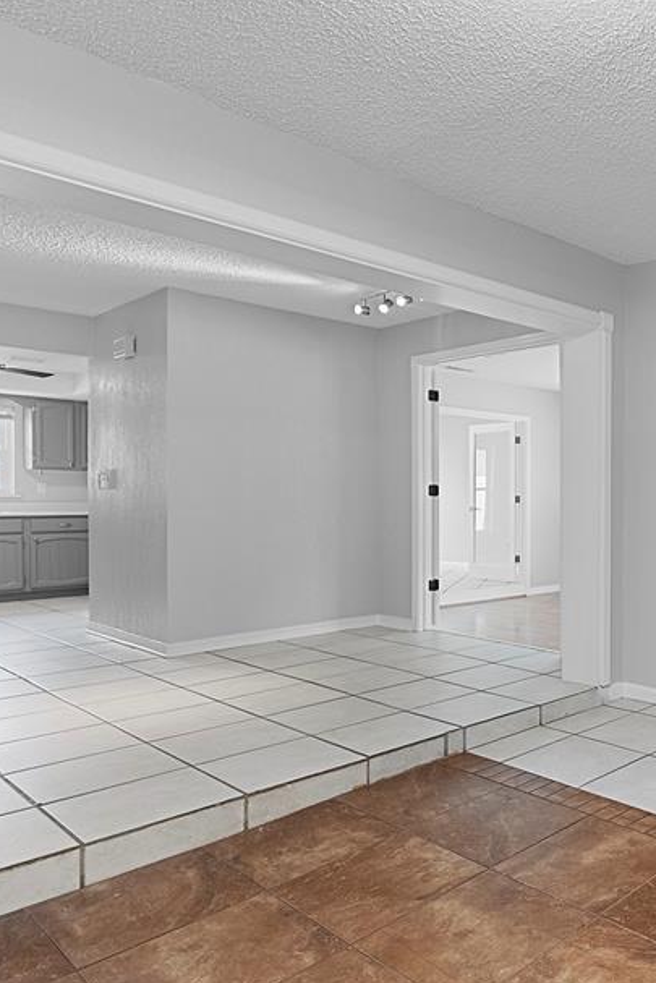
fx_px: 738
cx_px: 682
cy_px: 506
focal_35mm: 27
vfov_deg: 67.4
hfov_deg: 40.7
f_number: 7.1
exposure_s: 1/10
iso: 1600
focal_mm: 16
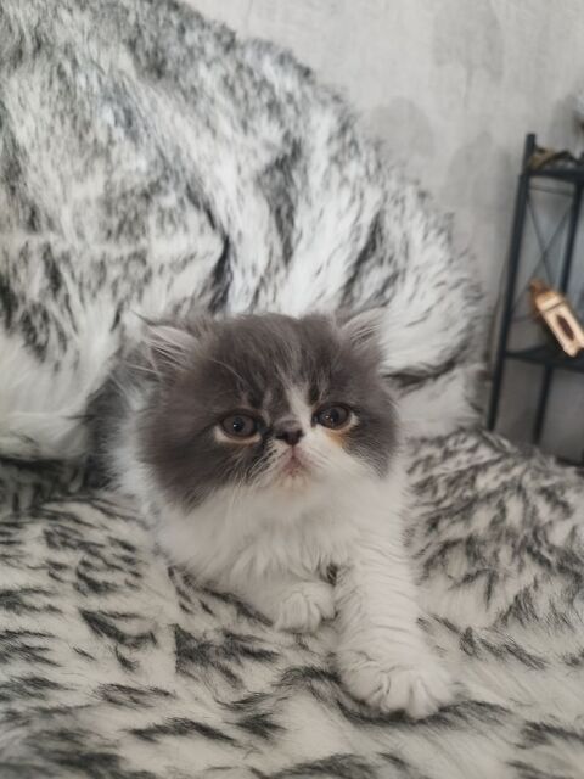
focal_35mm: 24
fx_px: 540
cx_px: 292
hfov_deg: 56.8
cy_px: 390
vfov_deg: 71.6
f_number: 1.89
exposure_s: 1/33.3
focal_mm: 5.89
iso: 1090
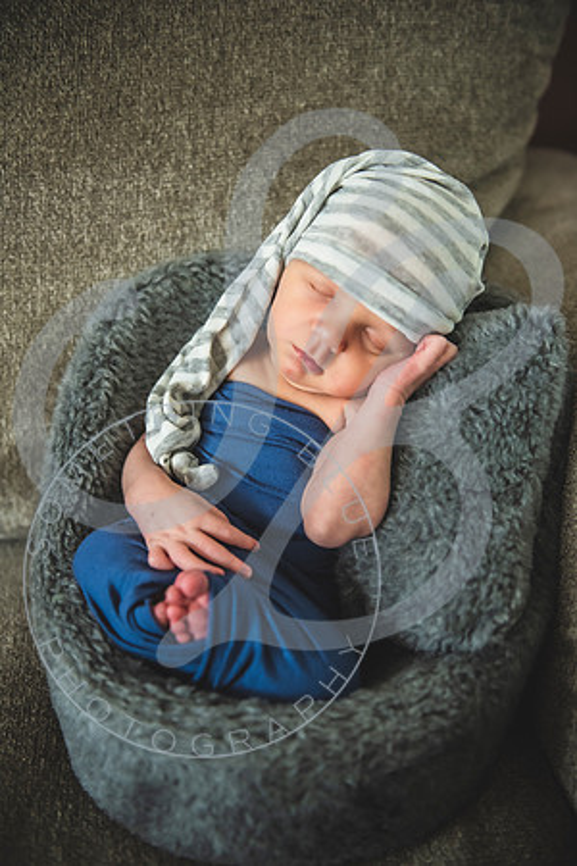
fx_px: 914
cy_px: 433
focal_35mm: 38
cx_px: 288
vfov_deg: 50.7
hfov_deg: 35.1
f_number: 2.8
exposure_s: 1/80
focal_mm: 38
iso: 1000
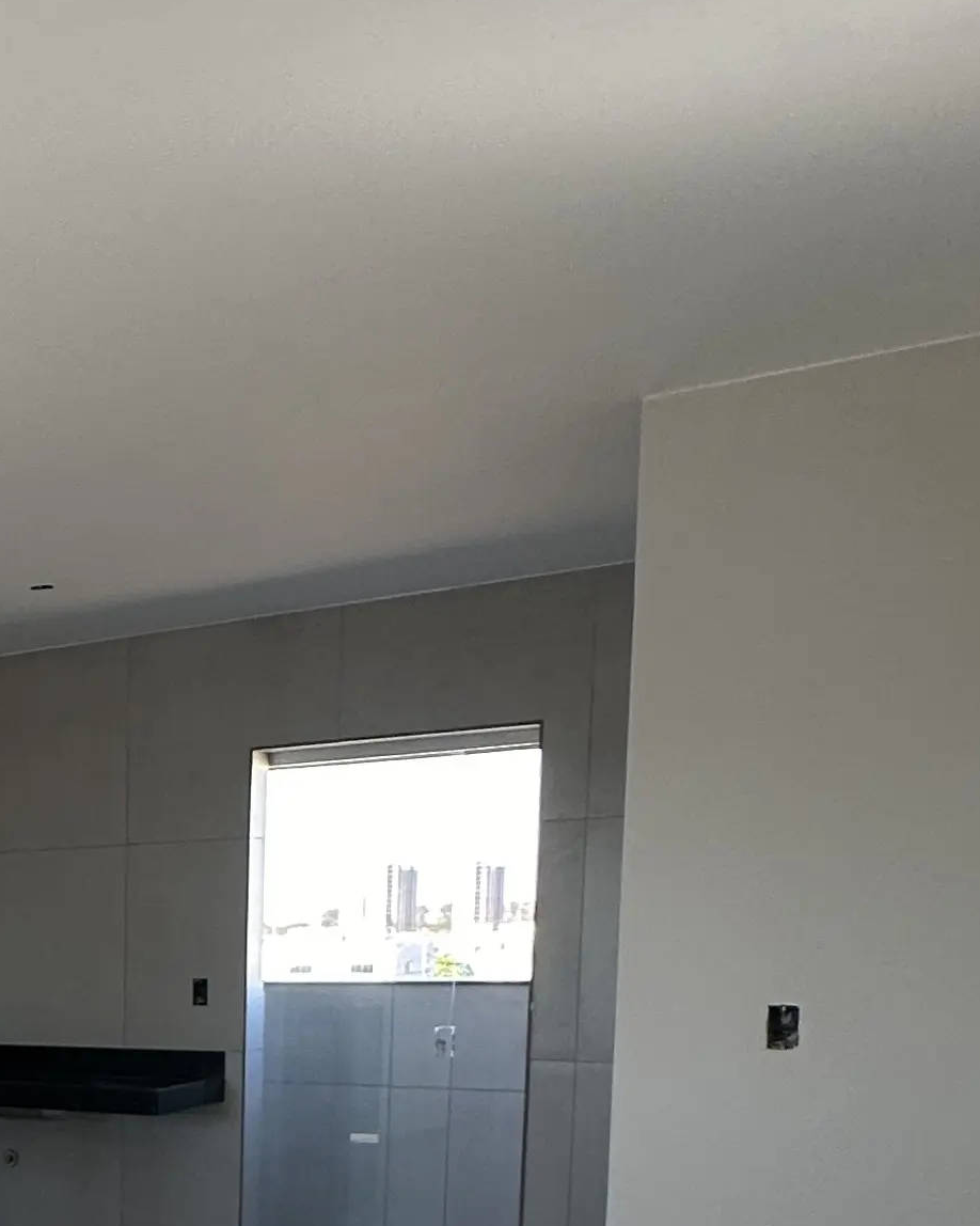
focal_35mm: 48
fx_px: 1741
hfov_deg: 25.1
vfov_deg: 36.0
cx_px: -430
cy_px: 1147
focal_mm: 2.22
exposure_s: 1/99
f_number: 2.2
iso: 64
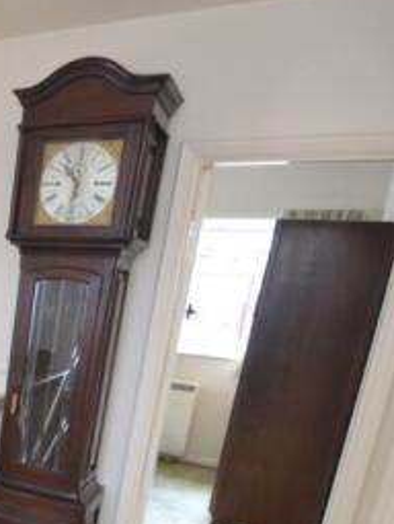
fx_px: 560
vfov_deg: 47.1
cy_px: 426
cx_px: -112
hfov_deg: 30.8
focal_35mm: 37
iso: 1600
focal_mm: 10
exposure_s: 1/80
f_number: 4.5
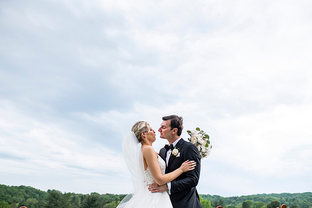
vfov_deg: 37.9
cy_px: 104
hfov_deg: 54.4
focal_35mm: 35
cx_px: 156
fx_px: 303
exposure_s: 1/2000
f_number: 2.5
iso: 800
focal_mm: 35
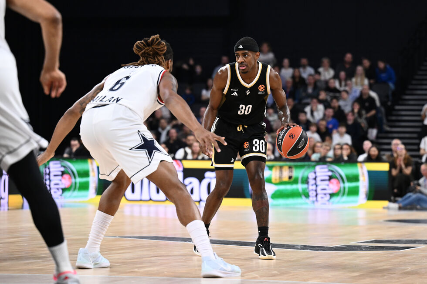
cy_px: 142
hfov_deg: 17.1
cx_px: 214
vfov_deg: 11.4
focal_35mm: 120
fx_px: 1423
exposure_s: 1/1250
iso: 2500
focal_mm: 120
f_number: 3.2
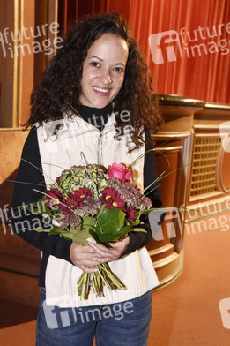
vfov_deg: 40.4
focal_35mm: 49
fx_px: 470
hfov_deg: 27.5
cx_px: 114
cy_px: 176
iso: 2000
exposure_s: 1/60
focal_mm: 48
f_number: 6.3
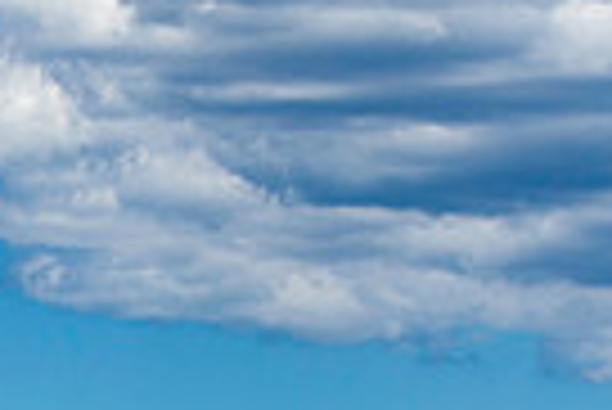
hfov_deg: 5.6
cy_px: 676
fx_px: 6229
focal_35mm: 366
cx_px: -346
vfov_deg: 3.7
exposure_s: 1/2500
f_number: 5.6
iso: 500
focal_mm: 86
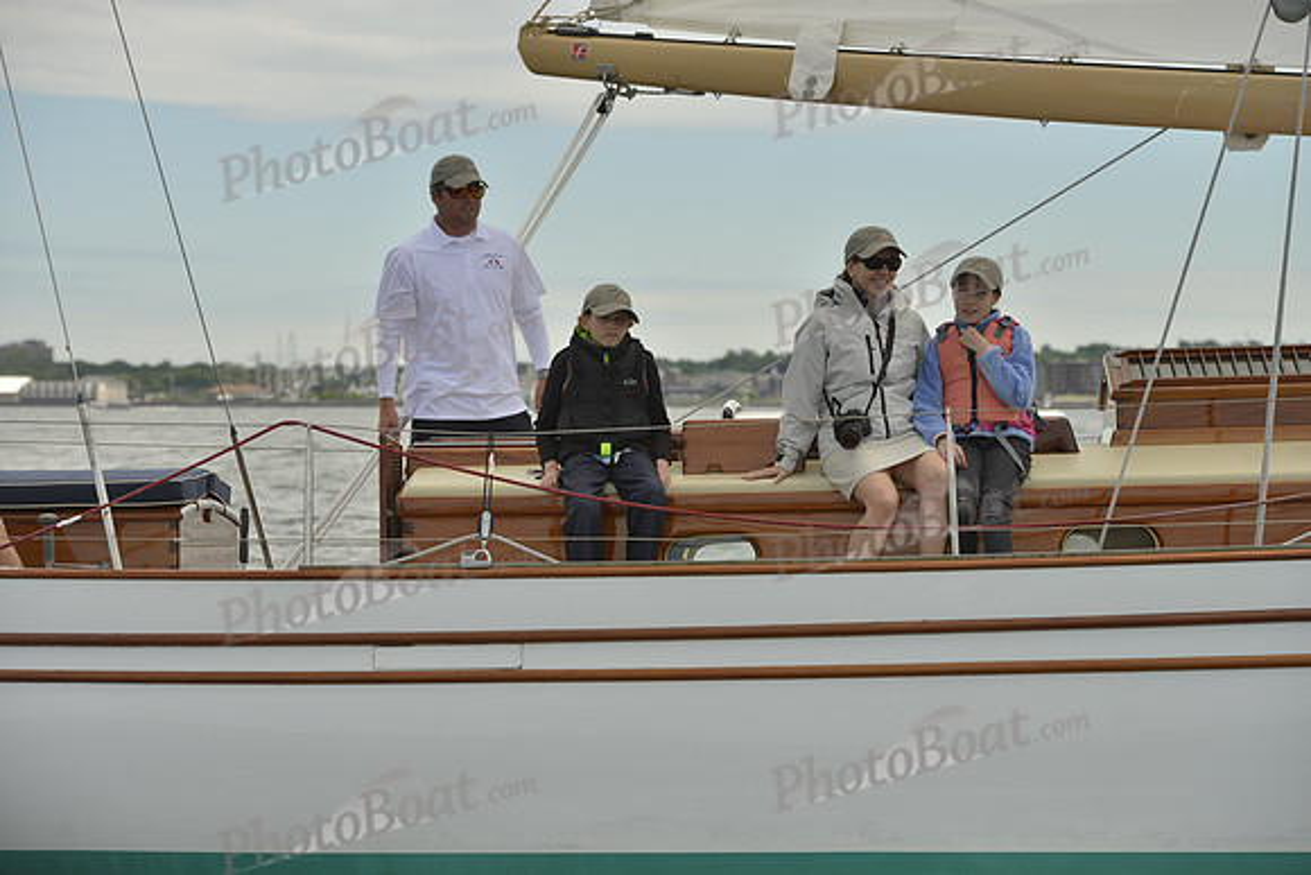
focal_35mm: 125
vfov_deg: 11.0
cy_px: 438
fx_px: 4553
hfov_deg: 16.4
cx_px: 656
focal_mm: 125
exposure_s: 1/1600
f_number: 8
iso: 280
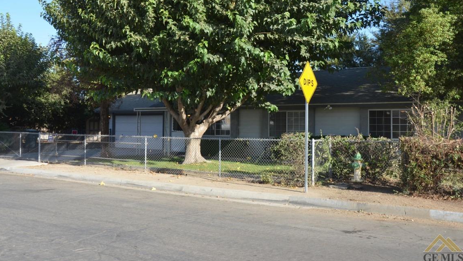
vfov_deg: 33.7
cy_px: 113
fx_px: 430
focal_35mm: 35
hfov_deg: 56.6
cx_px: 232
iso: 200
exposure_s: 1/250
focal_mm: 22
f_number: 8
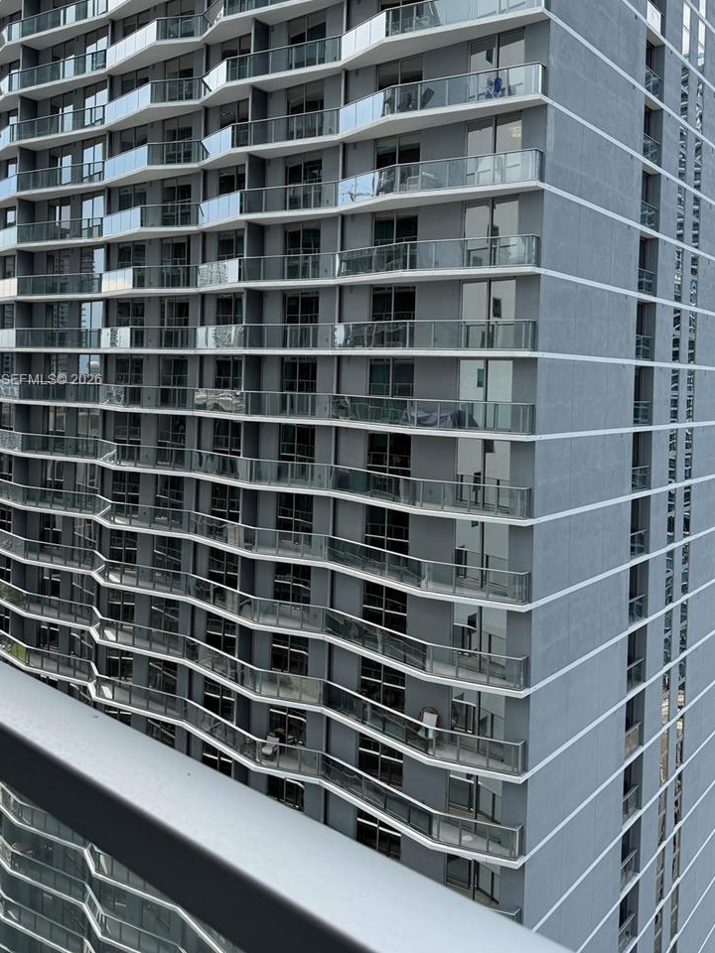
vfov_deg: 59.5
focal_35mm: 30
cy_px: 381
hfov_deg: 46.8
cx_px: 365
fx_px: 826
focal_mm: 6.76
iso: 100
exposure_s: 1/2299
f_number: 1.78
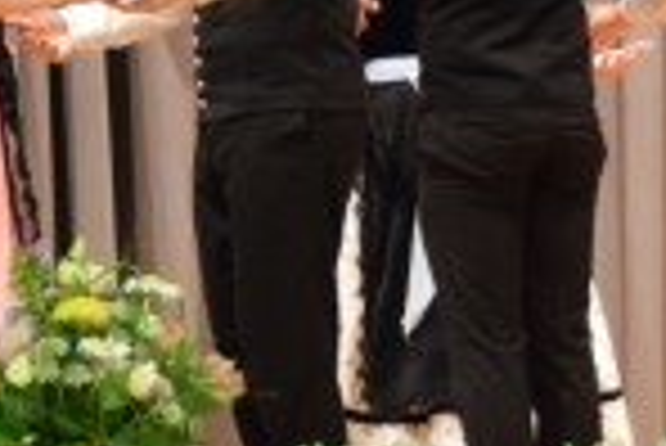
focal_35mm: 422
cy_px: -173
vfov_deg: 3.3
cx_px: 648
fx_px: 7815
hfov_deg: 4.9
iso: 2500
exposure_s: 1/60
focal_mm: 52
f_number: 4.8
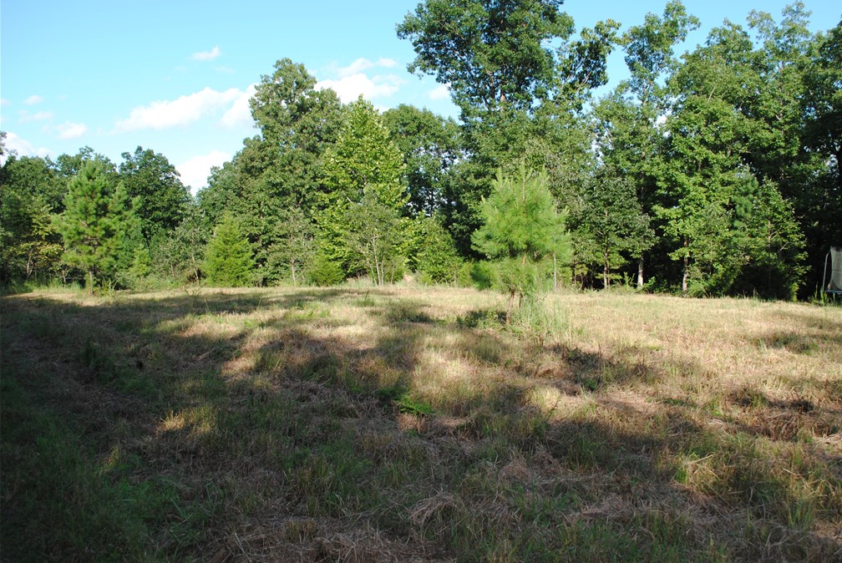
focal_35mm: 29
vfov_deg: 45.0
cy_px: 265
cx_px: 451
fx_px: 679
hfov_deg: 63.5
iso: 100
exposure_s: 1/200
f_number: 6.3
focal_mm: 18
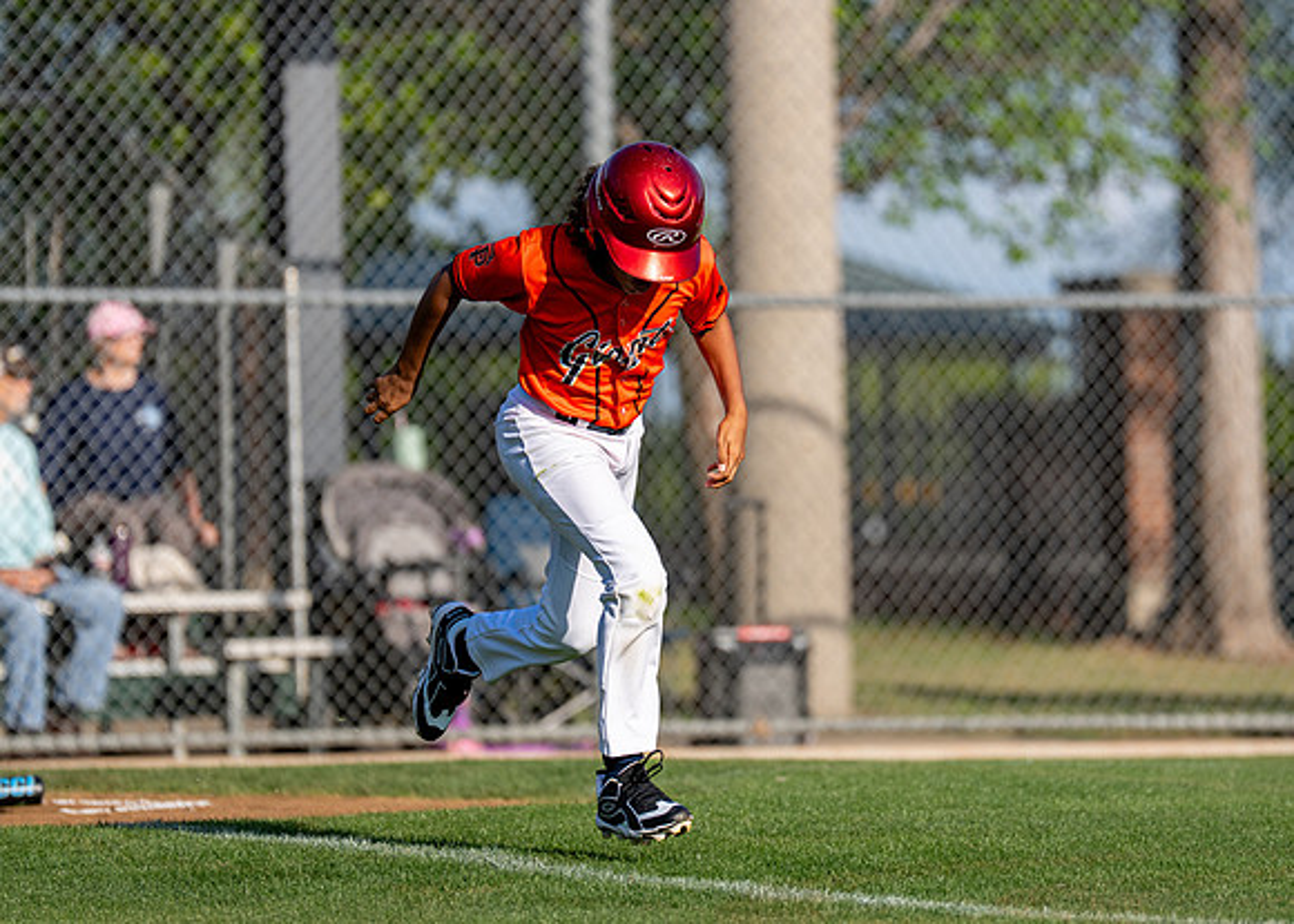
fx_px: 11680
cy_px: 432
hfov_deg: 6.3
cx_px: 668
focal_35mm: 318
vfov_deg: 4.5
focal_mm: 200
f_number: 2.8
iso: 100
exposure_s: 1/2500
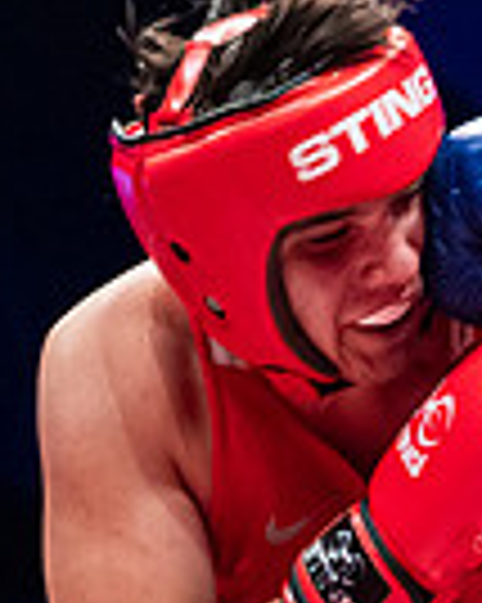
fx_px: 5177
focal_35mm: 290
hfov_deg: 5.1
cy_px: 376
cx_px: 1304
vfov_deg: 6.7
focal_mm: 59
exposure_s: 1/1000
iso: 4000
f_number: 2.8
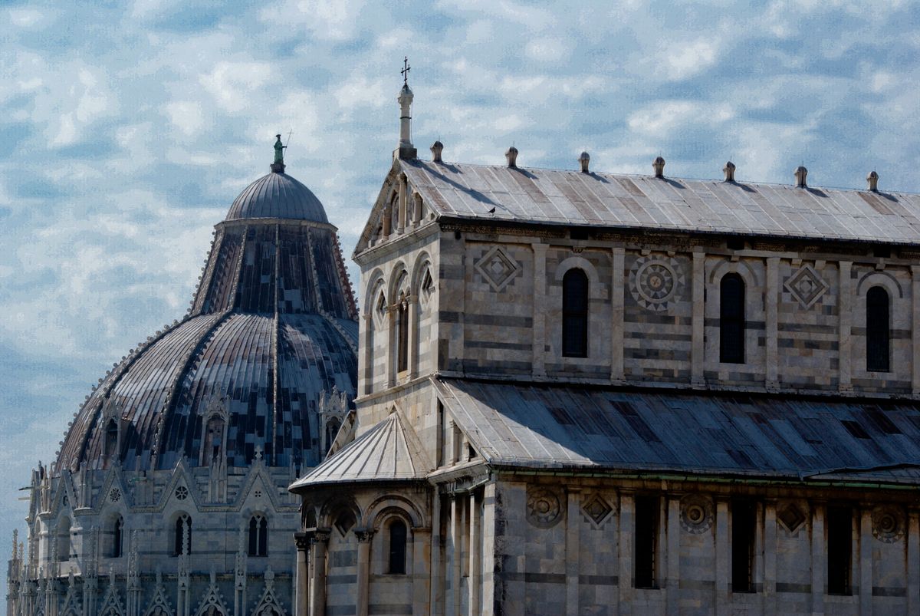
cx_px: 460
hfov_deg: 15.2
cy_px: 308
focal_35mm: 135
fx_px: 3454
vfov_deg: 10.2
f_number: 11
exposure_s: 1/500
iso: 200
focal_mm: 90
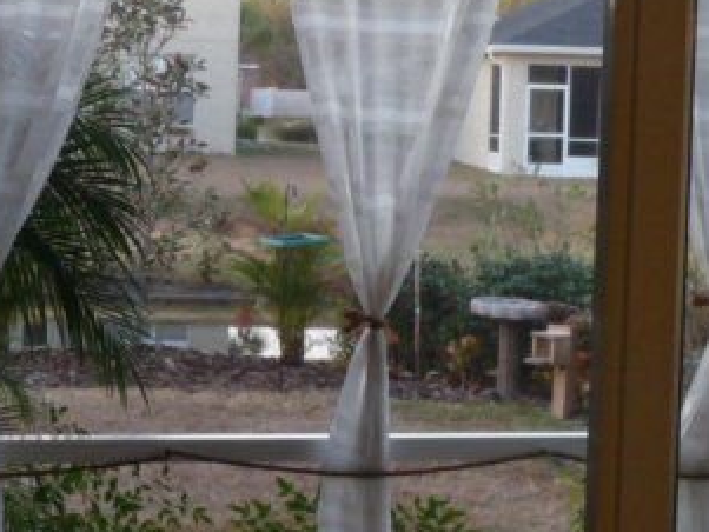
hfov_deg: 22.7
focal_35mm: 85
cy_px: 118
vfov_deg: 17.3
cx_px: 155
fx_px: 1742
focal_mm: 4.7
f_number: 3.3
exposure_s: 1/30
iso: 200
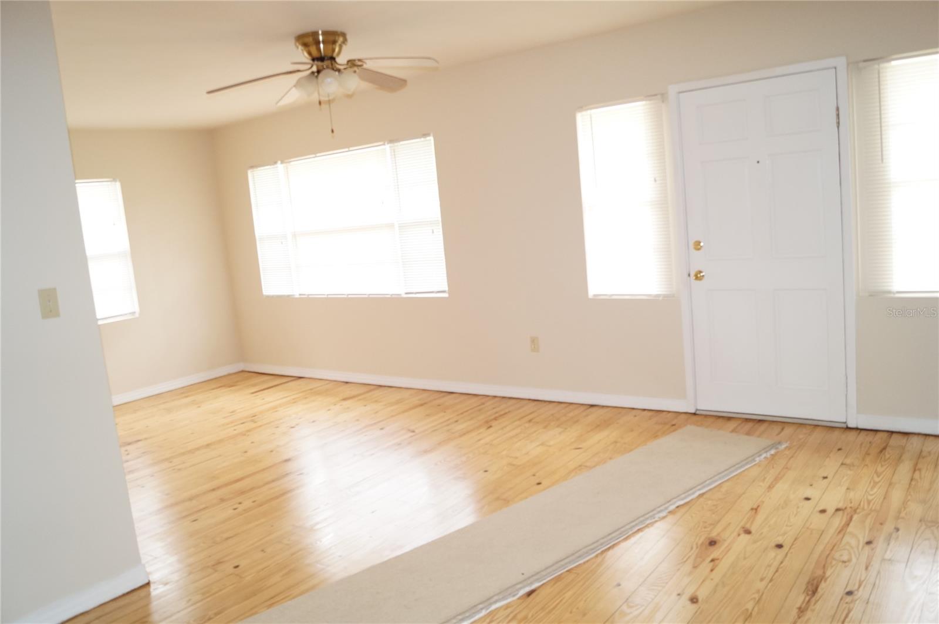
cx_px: 470
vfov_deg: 47.8
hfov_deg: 67.4
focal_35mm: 27
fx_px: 703
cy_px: 312
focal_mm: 18
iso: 800
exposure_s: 1/60
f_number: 3.5
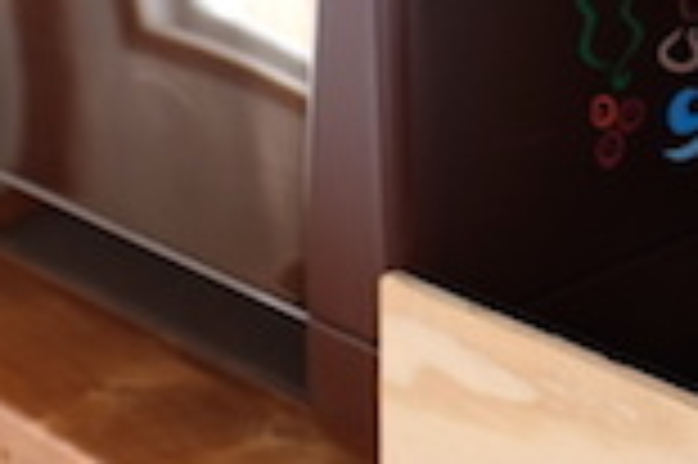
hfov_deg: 16.0
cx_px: 779
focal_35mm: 124
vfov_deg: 10.5
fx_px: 2402
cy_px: -300
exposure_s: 1/180
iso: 200
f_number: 2.5
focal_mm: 16
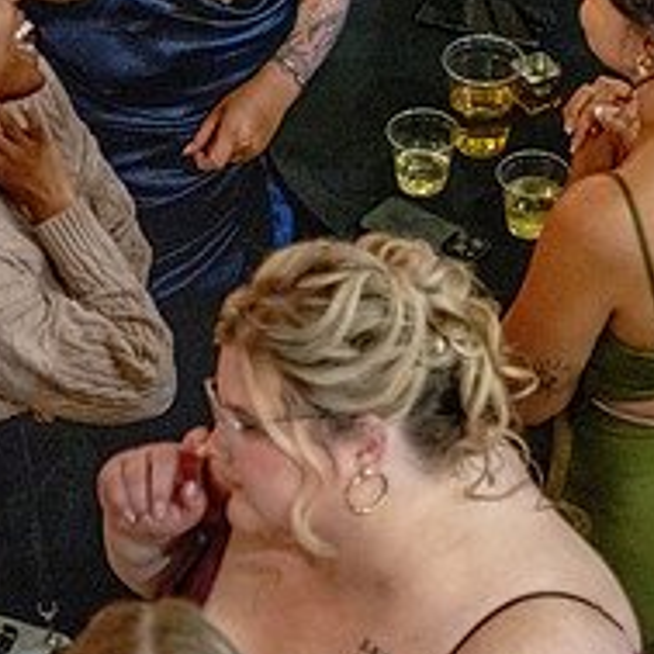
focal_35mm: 183
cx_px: 457
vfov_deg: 9.5
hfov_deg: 9.5
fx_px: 3912
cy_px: 102
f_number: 2.8
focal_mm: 70
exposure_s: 1/60
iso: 6400
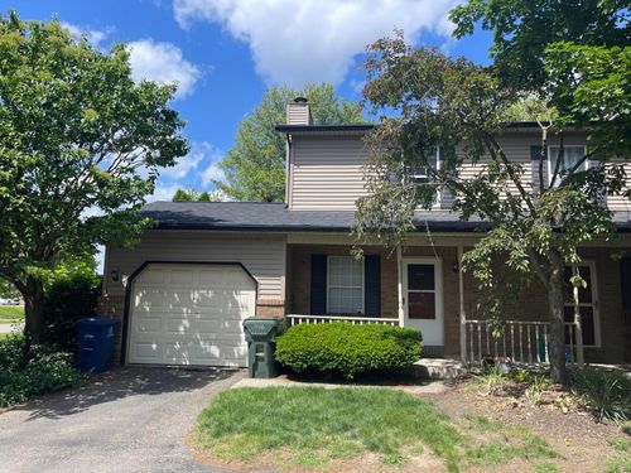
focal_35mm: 25
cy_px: 236
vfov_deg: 54.9
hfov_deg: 69.4
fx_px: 456
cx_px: 316
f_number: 1.6
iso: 32
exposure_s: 1/1821
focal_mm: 5.1
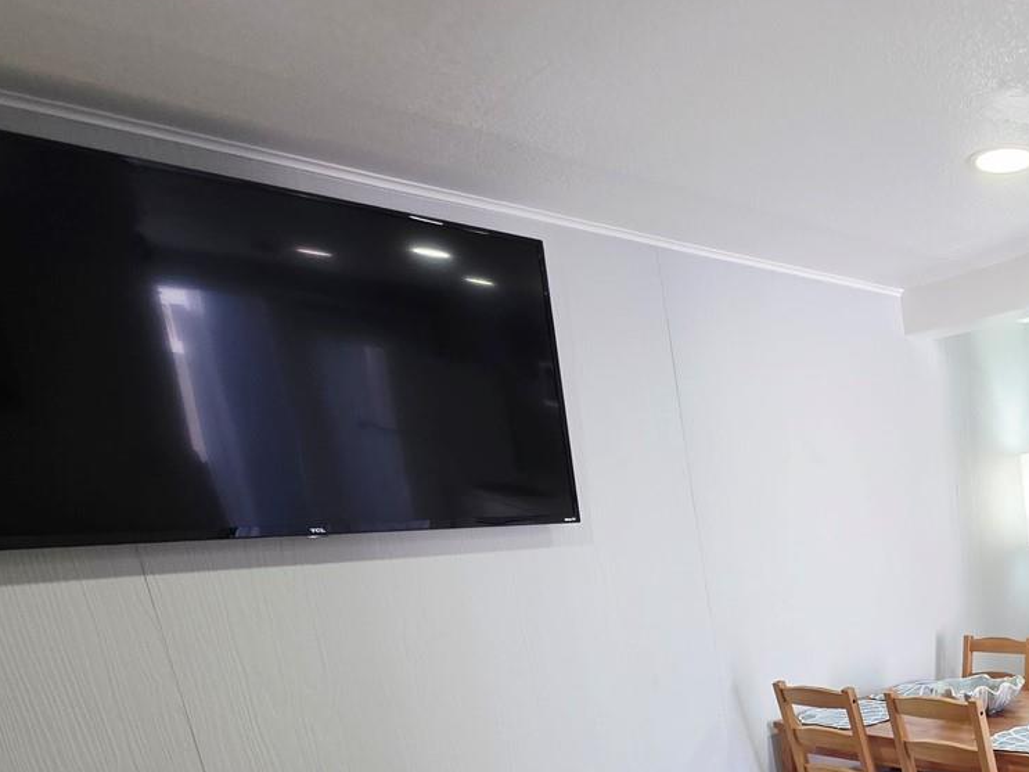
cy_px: 729
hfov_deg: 51.2
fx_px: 832
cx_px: 1026
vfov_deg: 44.2
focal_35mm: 28
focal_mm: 2.2
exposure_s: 1/120
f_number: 1.9
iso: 160
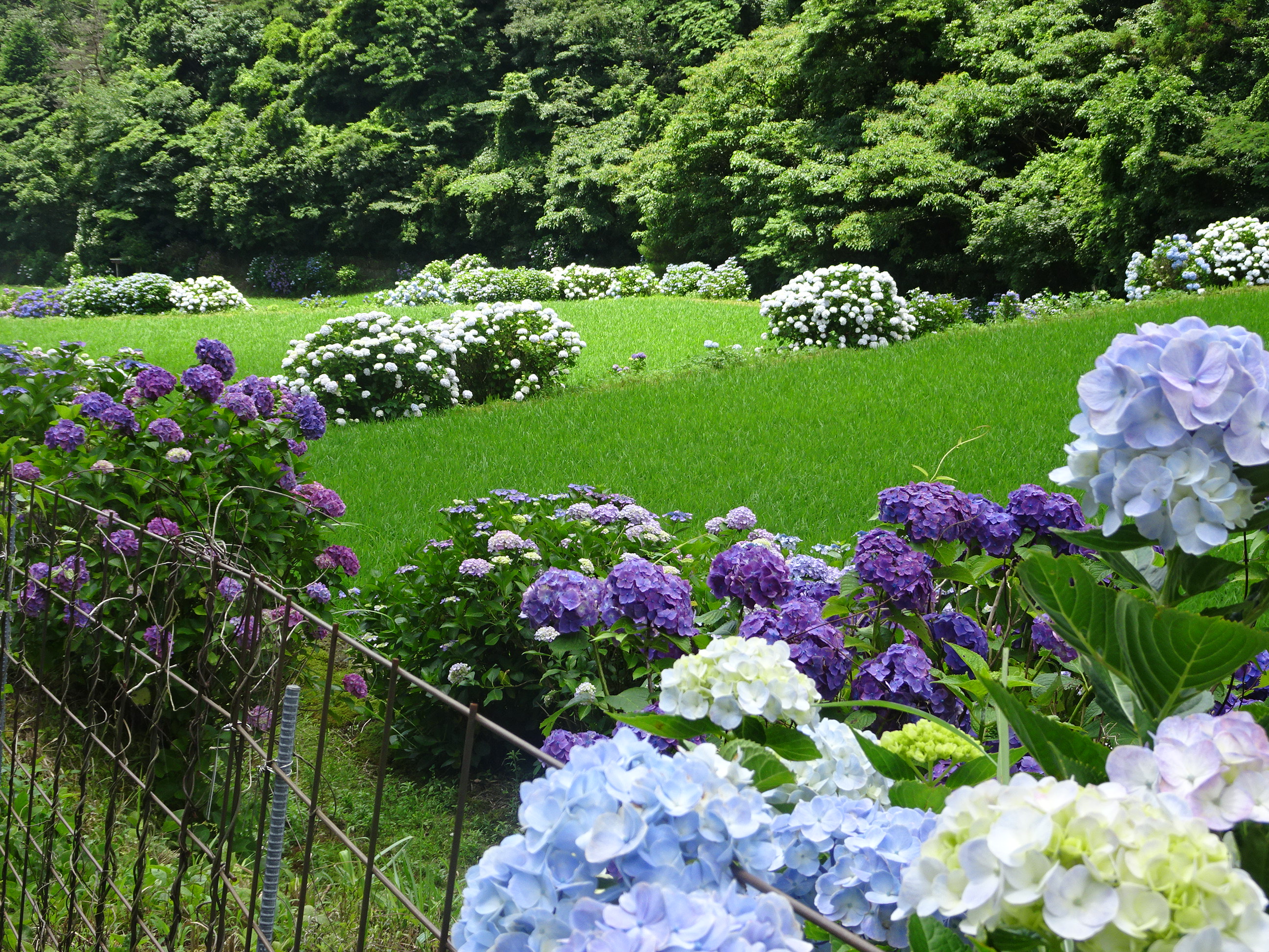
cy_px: 476
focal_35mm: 58
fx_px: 2126
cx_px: 634
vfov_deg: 25.2
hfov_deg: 33.2
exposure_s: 1/200
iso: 80
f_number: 4.5
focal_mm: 9.87
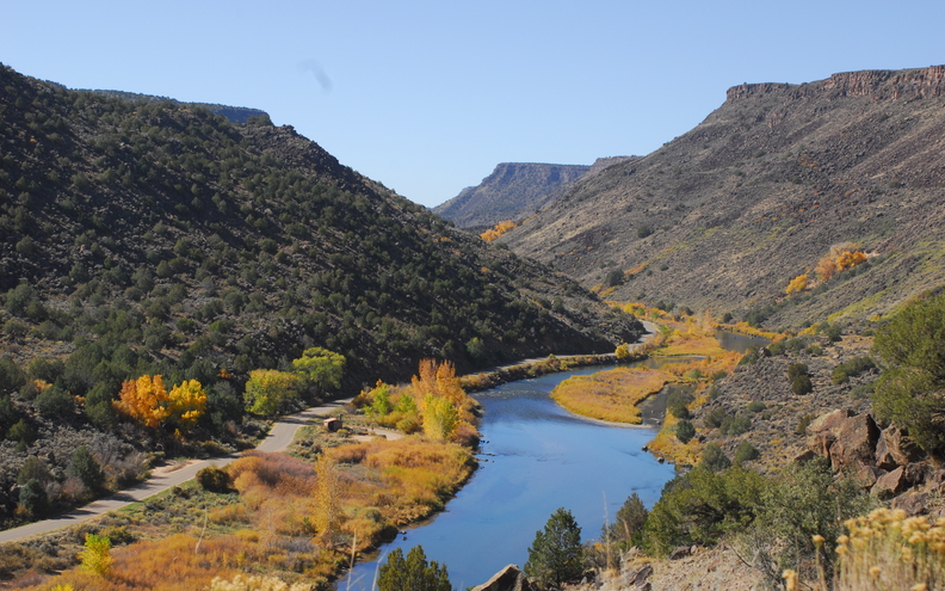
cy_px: 296
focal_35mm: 68
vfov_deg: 19.1
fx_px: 1751
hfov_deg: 30.2
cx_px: 474
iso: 160
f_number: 8
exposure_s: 1/200
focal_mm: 44
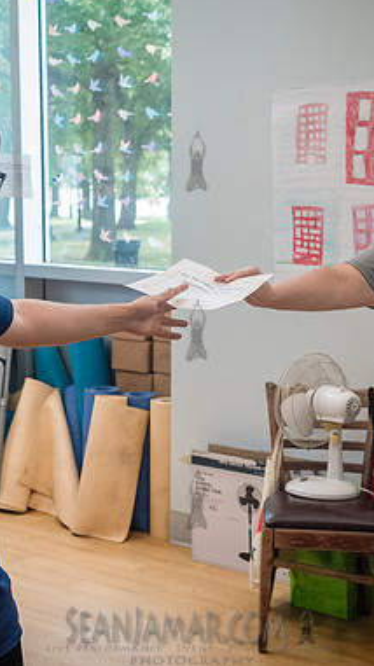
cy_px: 330
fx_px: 1059
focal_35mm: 60
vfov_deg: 34.9
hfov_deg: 20.0
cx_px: 196
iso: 4000
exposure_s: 1/800
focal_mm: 35
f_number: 4.5
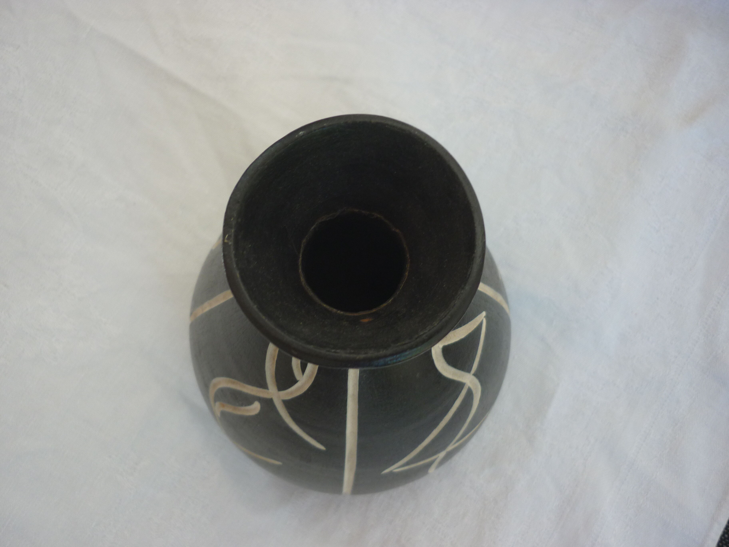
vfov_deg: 42.9
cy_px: 274
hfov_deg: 55.4
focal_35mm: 33
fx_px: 695
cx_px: 364
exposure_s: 1/50
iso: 80
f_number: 2.8
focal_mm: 5.5
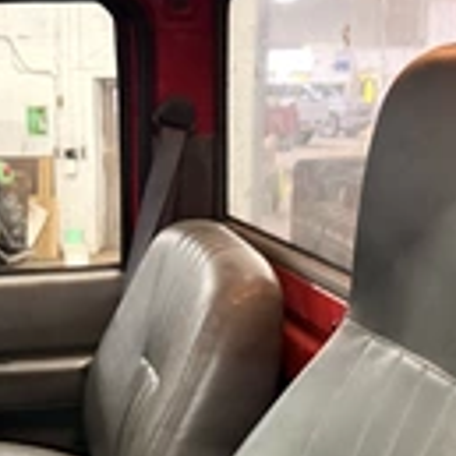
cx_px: 159
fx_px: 984
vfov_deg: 24.9
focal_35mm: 66
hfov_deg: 26.0
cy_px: 449
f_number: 1.78
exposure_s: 1/30
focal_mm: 6.76
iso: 800
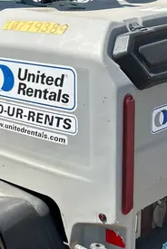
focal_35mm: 72
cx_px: 34
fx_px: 500
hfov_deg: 18.8
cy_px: 69
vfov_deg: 27.7
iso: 50
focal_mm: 5.7
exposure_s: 1/3077
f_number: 1.5
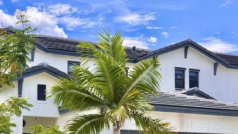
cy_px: 115
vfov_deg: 15.3
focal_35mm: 78
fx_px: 492
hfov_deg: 27.2
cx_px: 120
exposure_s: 1/4098
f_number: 1.78
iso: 80
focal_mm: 6.76
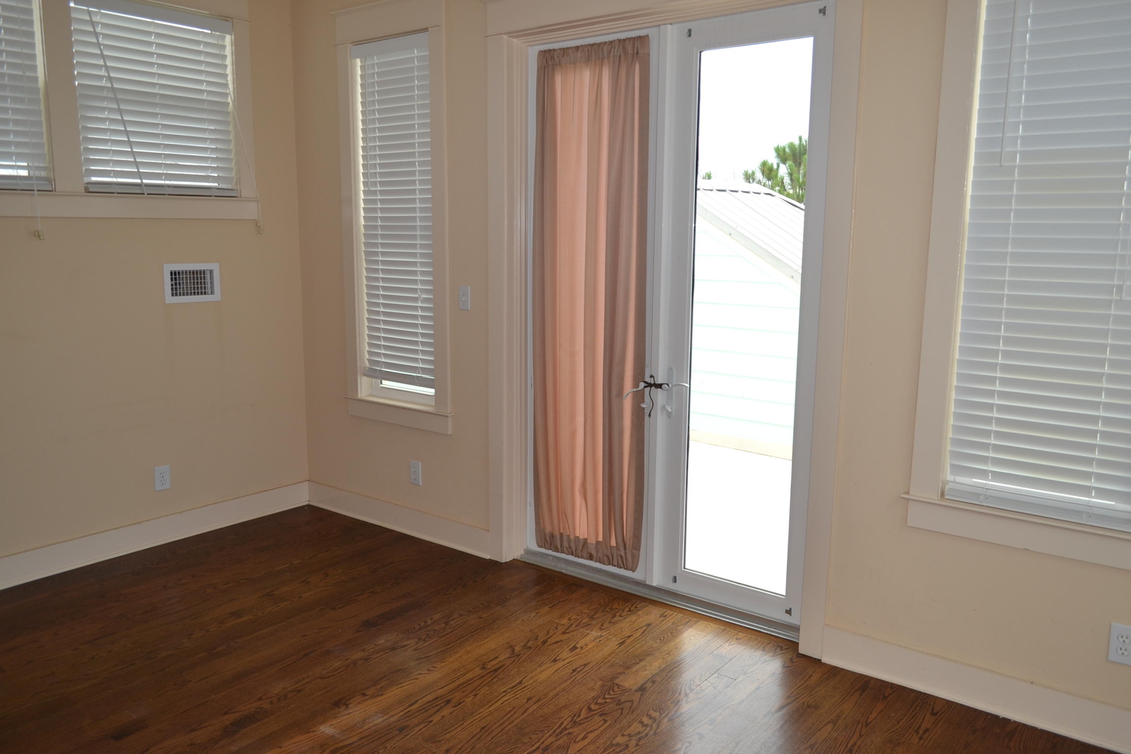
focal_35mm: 27
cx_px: 566
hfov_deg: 67.4
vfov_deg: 47.9
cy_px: 377
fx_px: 848
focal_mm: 18
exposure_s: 1/200
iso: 100
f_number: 4
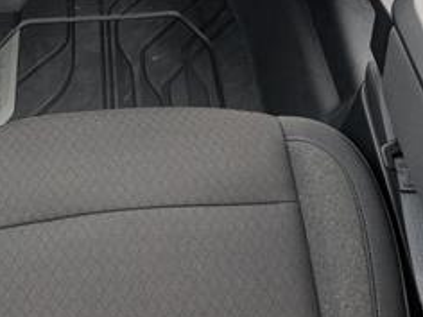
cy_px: -91
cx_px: 138
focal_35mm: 65
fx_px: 794
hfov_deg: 29.6
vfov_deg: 20.7
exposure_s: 1/455
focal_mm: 6.9
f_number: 1.68
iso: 19
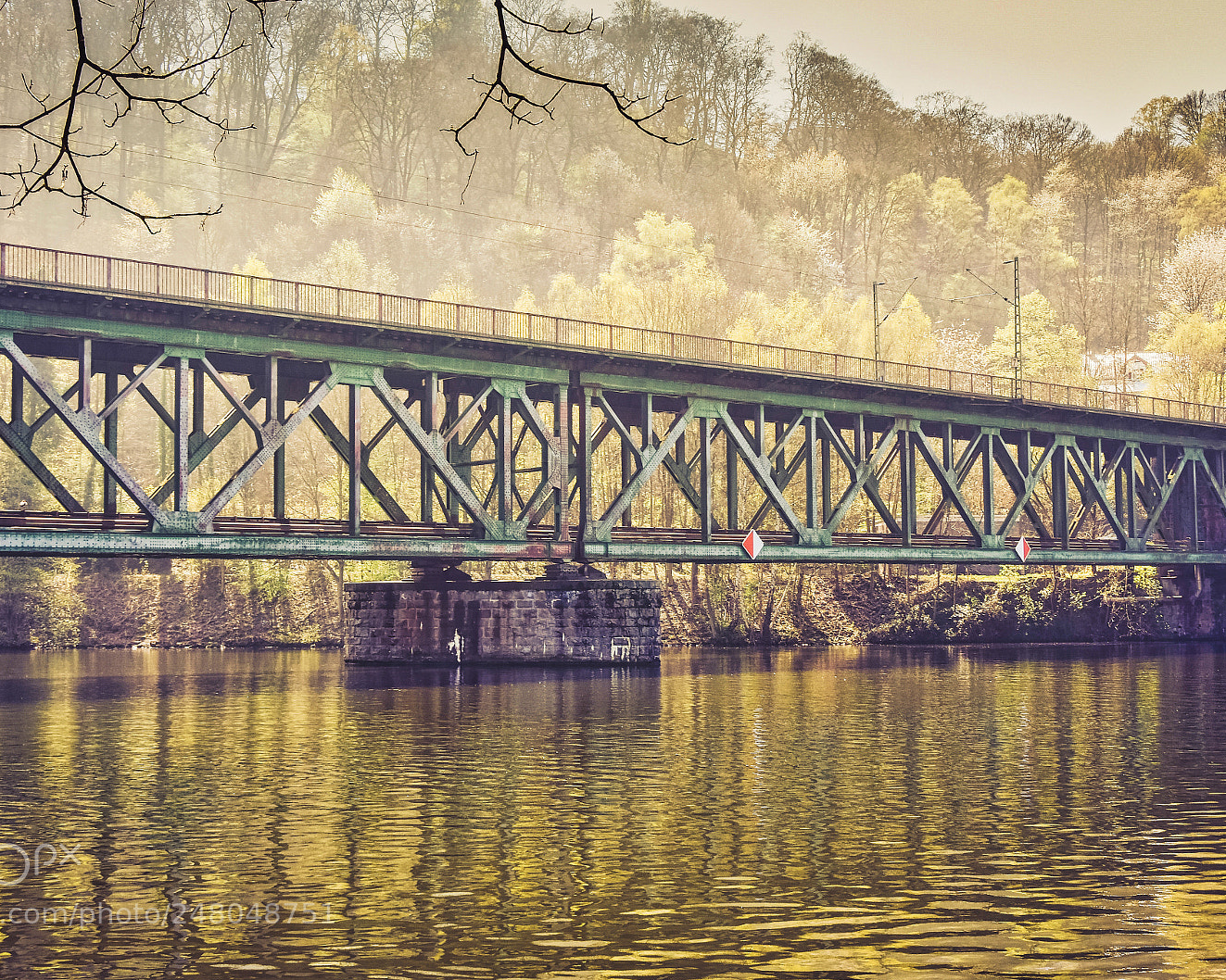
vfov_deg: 35.2
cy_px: 492
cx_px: 592
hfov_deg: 43.3
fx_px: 1544
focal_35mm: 43
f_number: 8
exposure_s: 1/100
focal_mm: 25
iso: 100
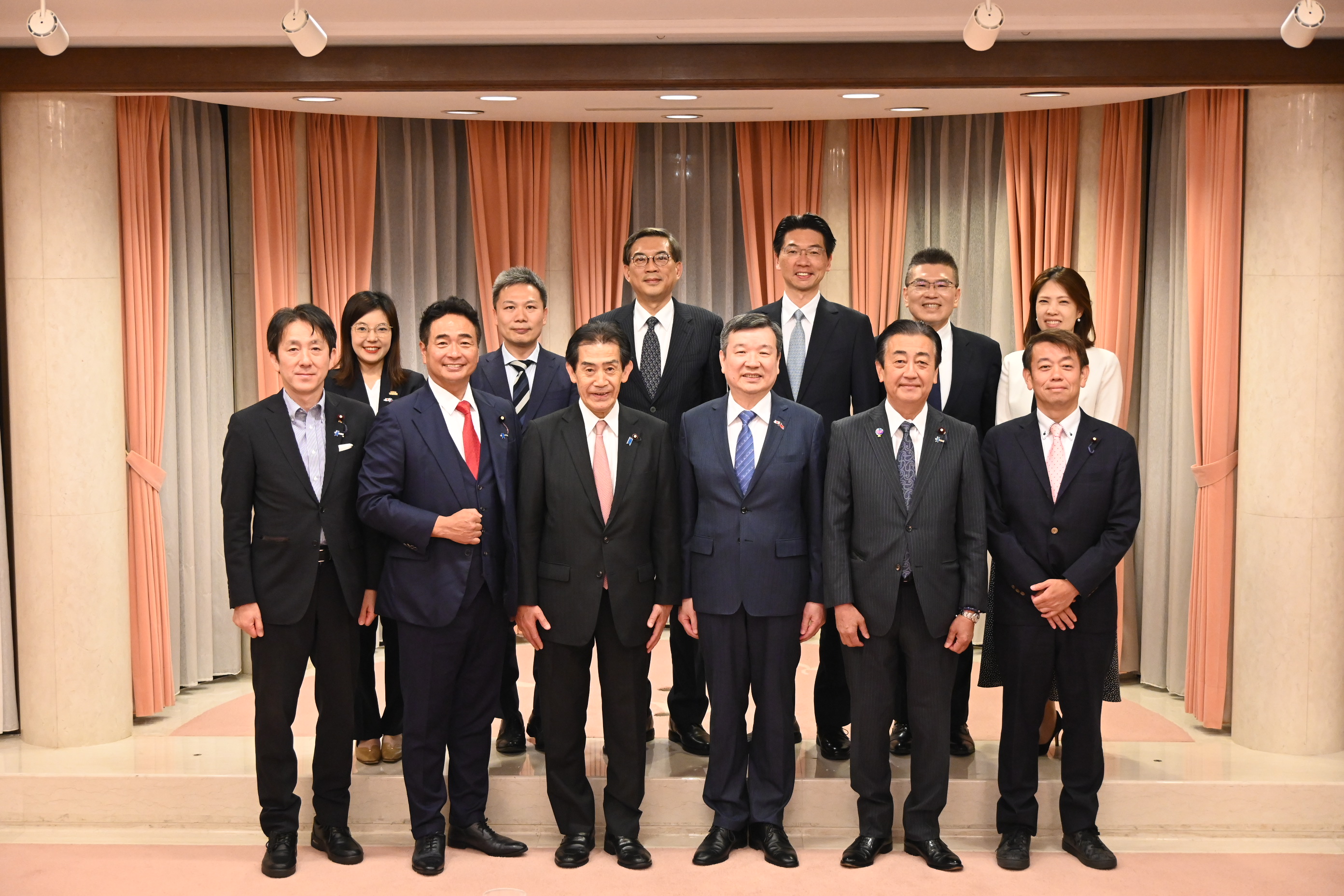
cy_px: 448
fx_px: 1960
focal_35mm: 52
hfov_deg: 37.9
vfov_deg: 25.8
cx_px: 672
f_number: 4.2
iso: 2500
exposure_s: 1/125
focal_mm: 35
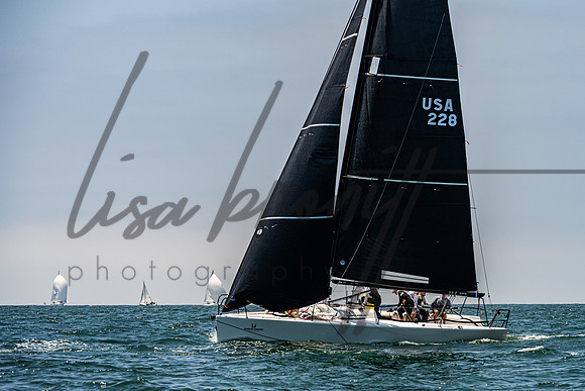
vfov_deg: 7.4
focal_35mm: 187
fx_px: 3036
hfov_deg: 11.0
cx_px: 343
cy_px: 205
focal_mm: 155
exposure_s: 1/2500
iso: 500
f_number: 8
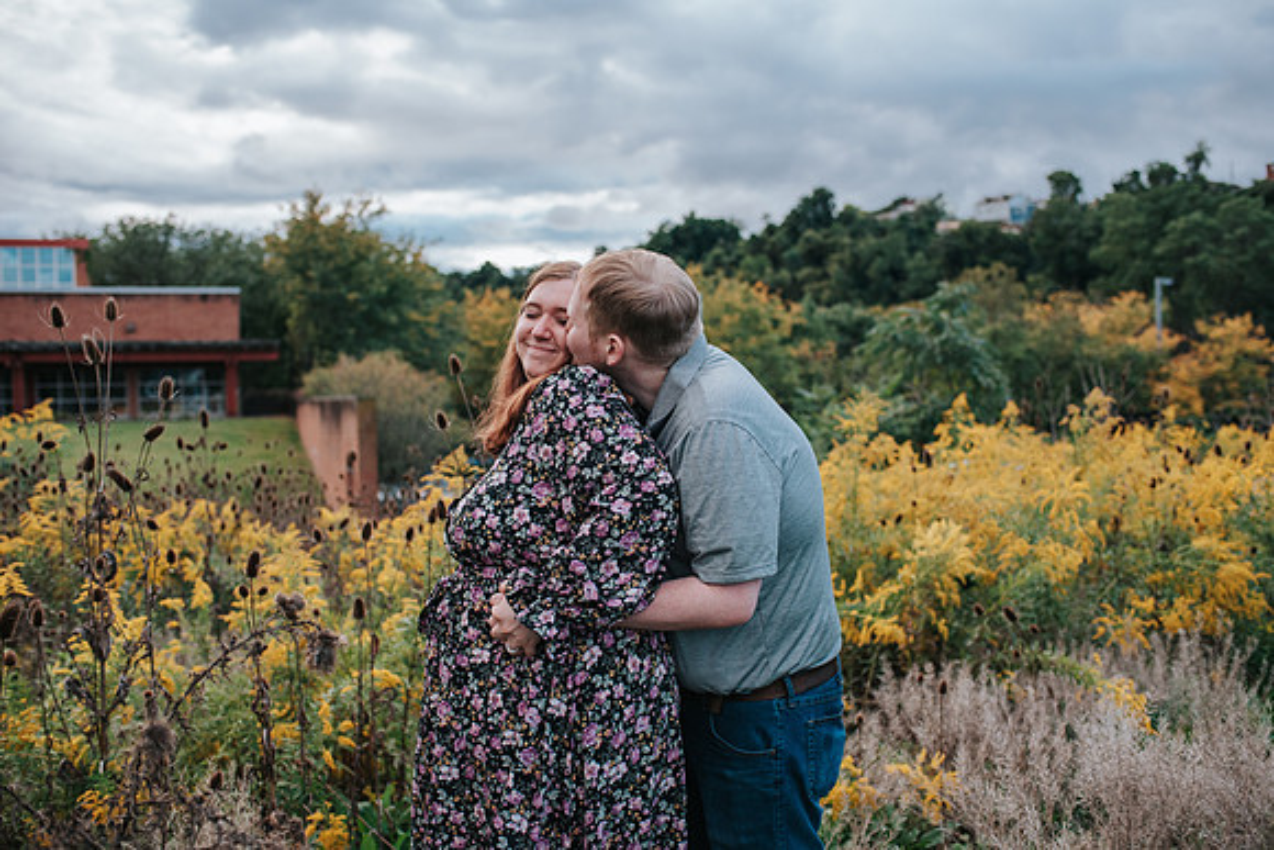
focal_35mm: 35
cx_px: 637
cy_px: 425
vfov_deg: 37.9
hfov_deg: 54.4
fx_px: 1239
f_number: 3.2
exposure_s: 1/1250
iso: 1000
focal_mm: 35
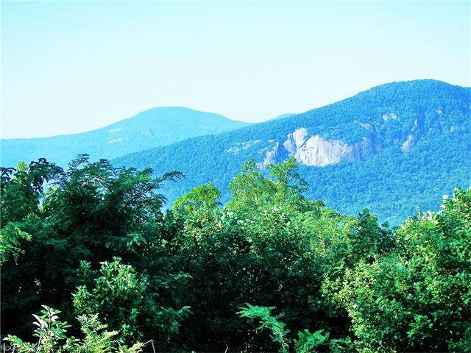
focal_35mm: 77
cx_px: 236
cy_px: 176
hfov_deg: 25.3
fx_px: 1048
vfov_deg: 19.1
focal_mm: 12.7
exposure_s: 1/320
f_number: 2.8
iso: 50
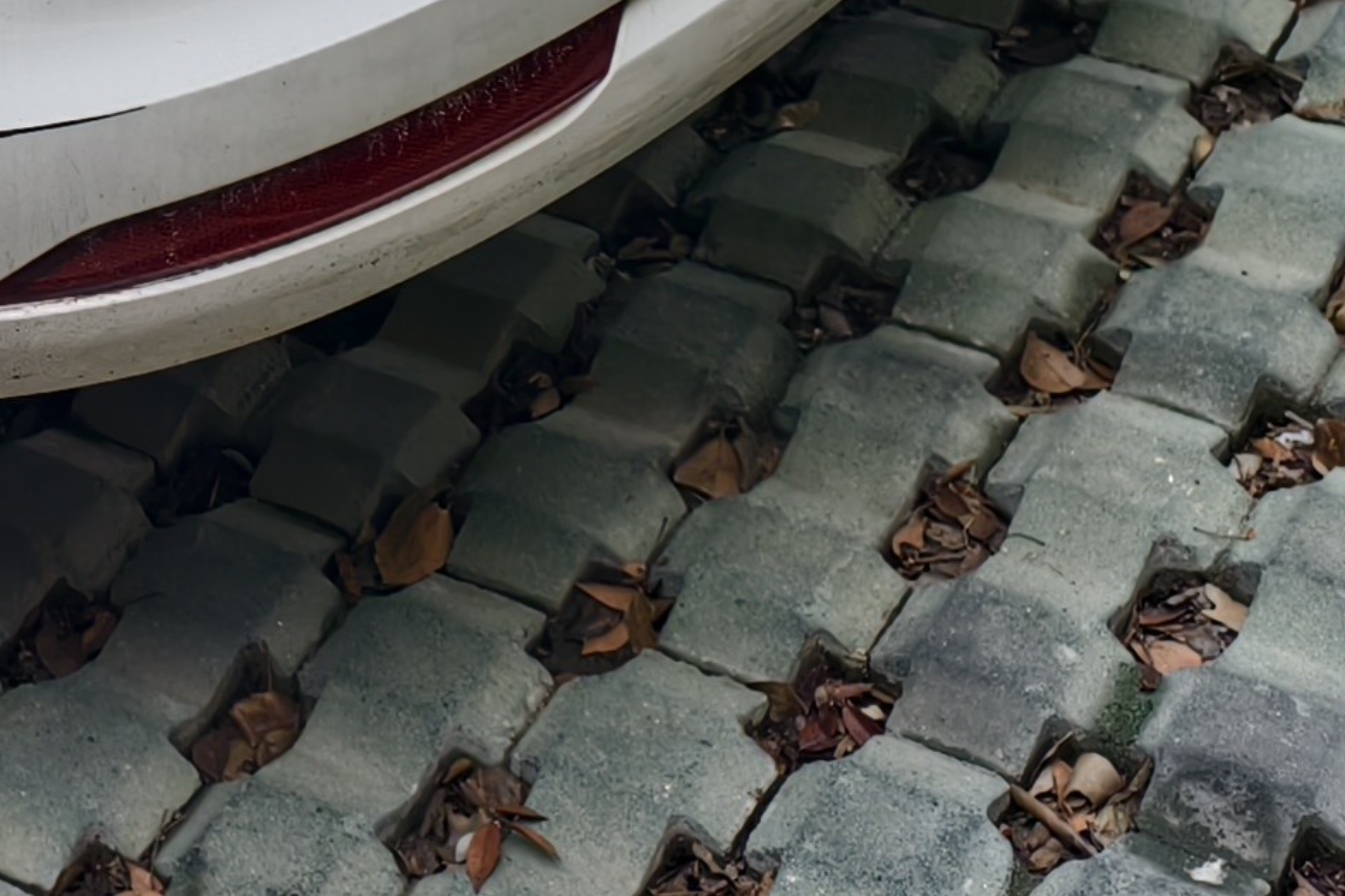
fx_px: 3848
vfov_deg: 11.9
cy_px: -861
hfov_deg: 17.6
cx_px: -743
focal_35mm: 103
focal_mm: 6.54
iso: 72
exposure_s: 1/518
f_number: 1.57
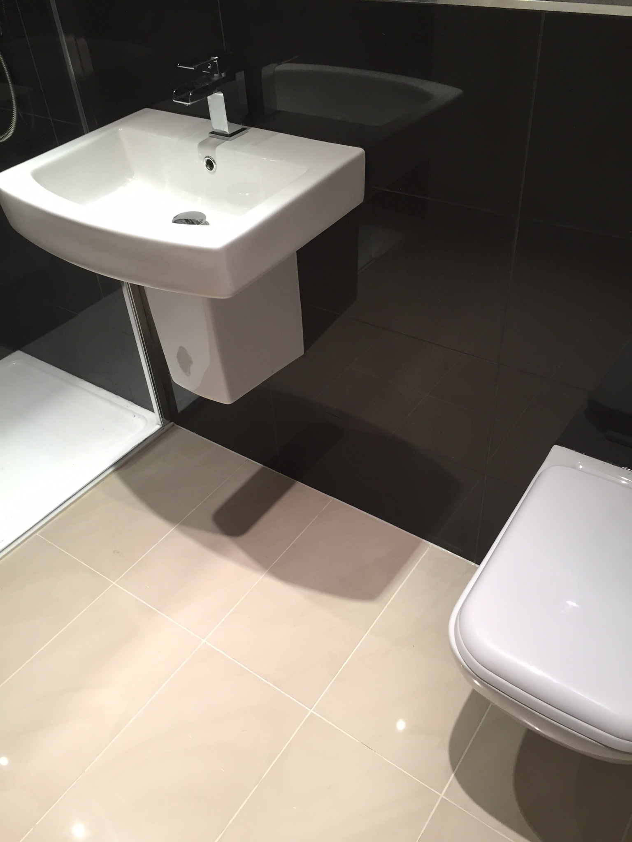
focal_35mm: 29
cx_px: 316
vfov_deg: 61.7
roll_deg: +4.6
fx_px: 706
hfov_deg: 48.2
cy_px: 421
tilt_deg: -39.2
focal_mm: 4.15
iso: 80
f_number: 2.2
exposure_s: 1/30
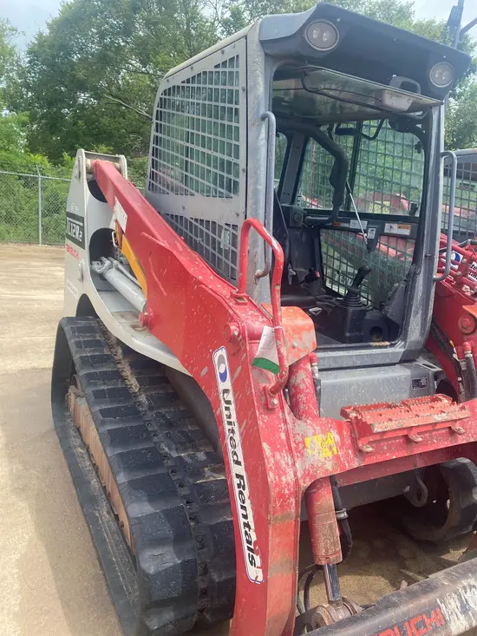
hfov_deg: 53.1
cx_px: 238
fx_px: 478
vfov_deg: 67.3
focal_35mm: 26
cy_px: 318
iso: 32
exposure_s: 1/1206
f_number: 1.8
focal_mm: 4.25
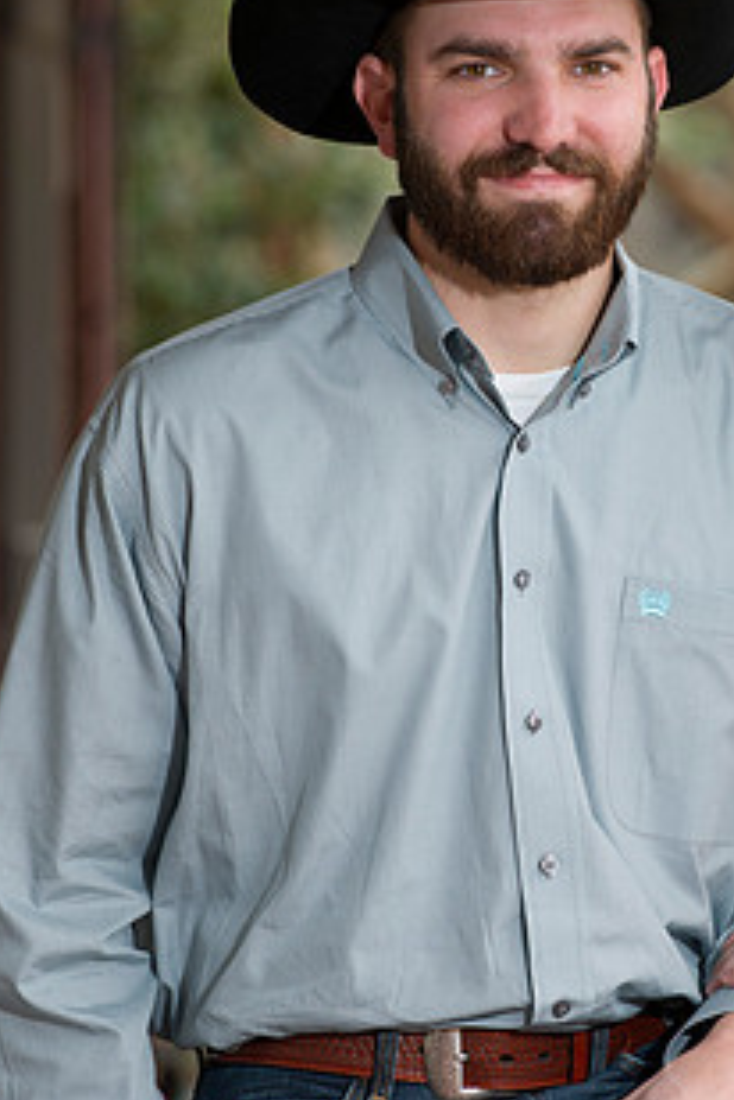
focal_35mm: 300
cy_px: 466
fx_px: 9174
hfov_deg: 4.6
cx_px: 609
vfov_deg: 6.9
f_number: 4
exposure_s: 1/125
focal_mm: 160
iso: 250
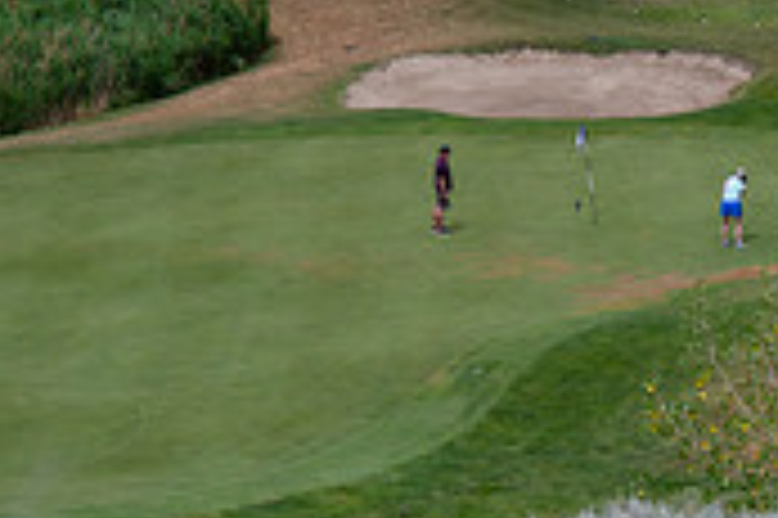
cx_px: 607
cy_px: 401
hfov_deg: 7.9
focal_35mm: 262
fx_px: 5657
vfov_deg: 5.2
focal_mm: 78
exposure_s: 1/4000
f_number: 4
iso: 200
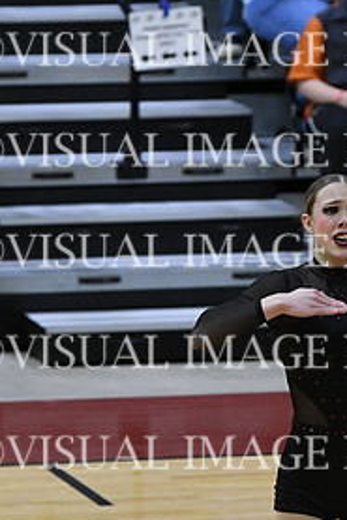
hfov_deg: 2.7
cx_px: 331
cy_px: 503
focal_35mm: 517
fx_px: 7465
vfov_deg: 4.0
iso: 5000
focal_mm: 165
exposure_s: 1/500
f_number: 4
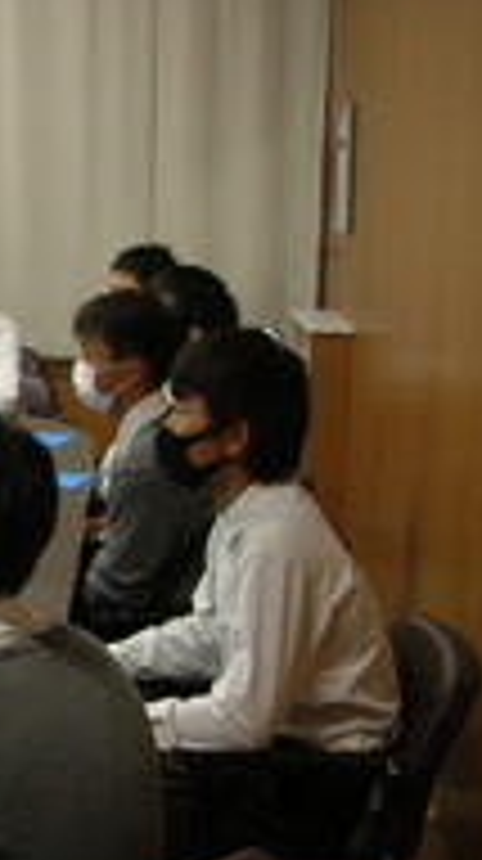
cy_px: 513
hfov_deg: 13.4
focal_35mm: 80
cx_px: -401
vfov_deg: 26.5
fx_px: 1823
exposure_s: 1/13.6
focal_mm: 5.8
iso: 50
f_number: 2.8
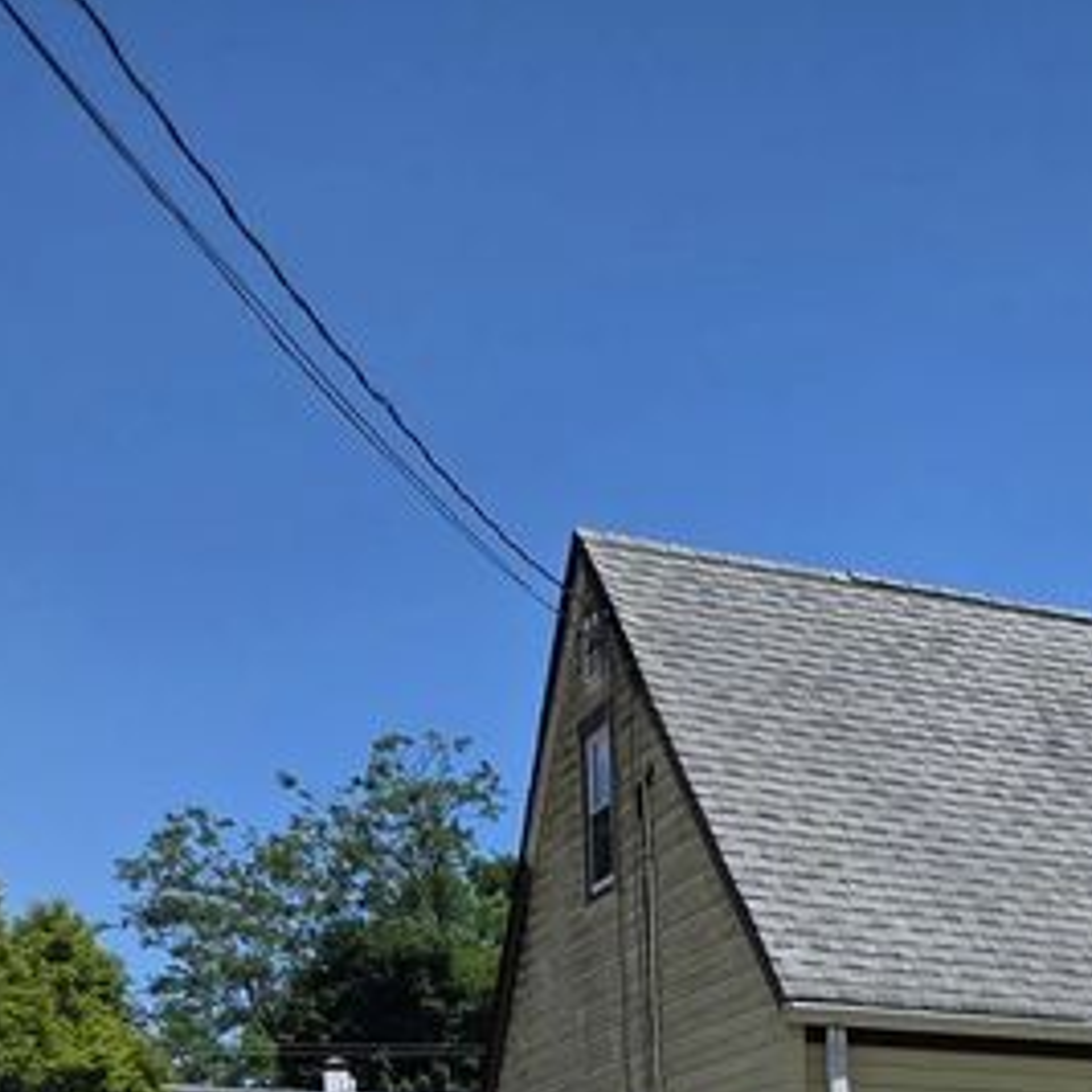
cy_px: 1534
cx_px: 1677
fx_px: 2784
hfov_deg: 19.2
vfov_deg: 19.8
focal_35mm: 78
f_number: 1.8
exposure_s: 1/6412
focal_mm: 5.4
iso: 80
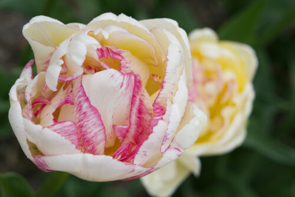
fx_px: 860
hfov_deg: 19.5
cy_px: 98
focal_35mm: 105
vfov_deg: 13.0
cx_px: 148
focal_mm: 105
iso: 100
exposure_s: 1/80
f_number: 11
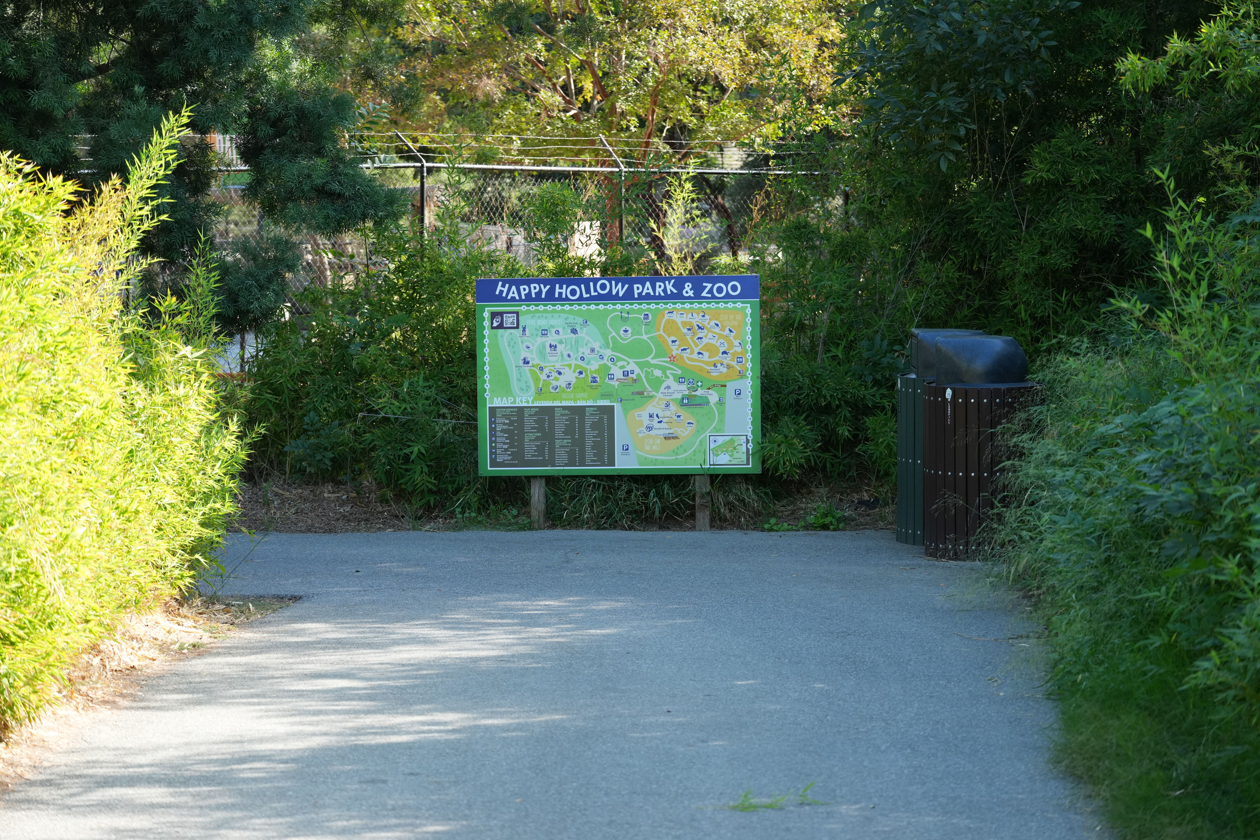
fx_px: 3500
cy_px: 420
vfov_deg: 13.7
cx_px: 630
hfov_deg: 20.4
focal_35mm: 100
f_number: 4.5
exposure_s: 1/320
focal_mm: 100
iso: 640
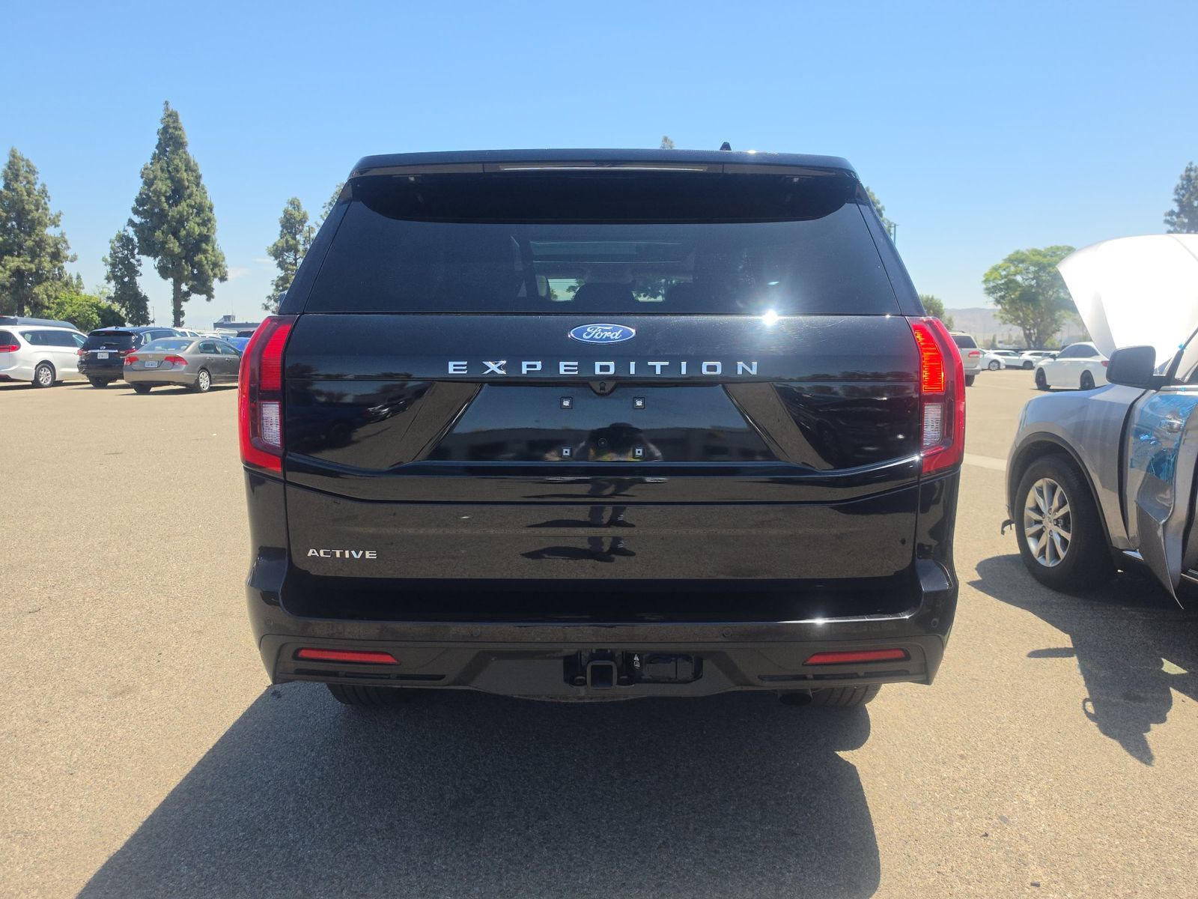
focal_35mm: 23
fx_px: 796
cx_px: 599
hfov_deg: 73.9
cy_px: 450
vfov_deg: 58.9
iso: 63
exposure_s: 1/3767
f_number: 1.4
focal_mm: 6.5
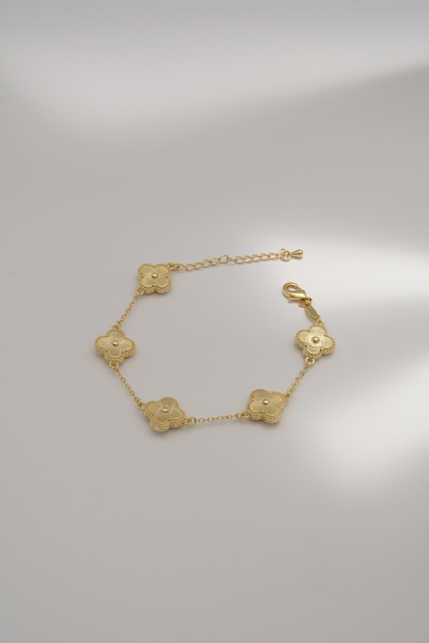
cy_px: 322
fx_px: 938
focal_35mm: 52
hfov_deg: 25.8
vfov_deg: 37.9
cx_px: 214
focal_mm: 35
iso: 500
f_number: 14
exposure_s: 1/800
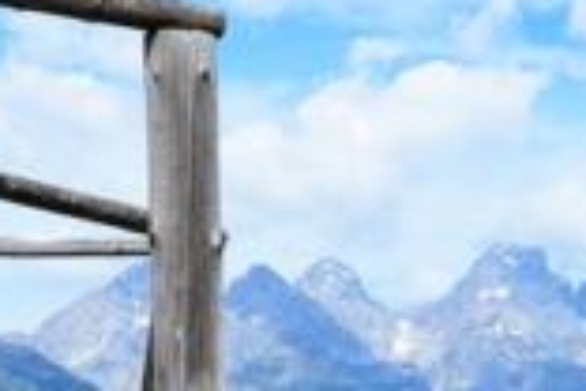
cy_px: 560
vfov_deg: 11.9
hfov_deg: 18.3
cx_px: 432
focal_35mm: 111
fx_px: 1807
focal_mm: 18
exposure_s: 1/125
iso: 100
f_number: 11
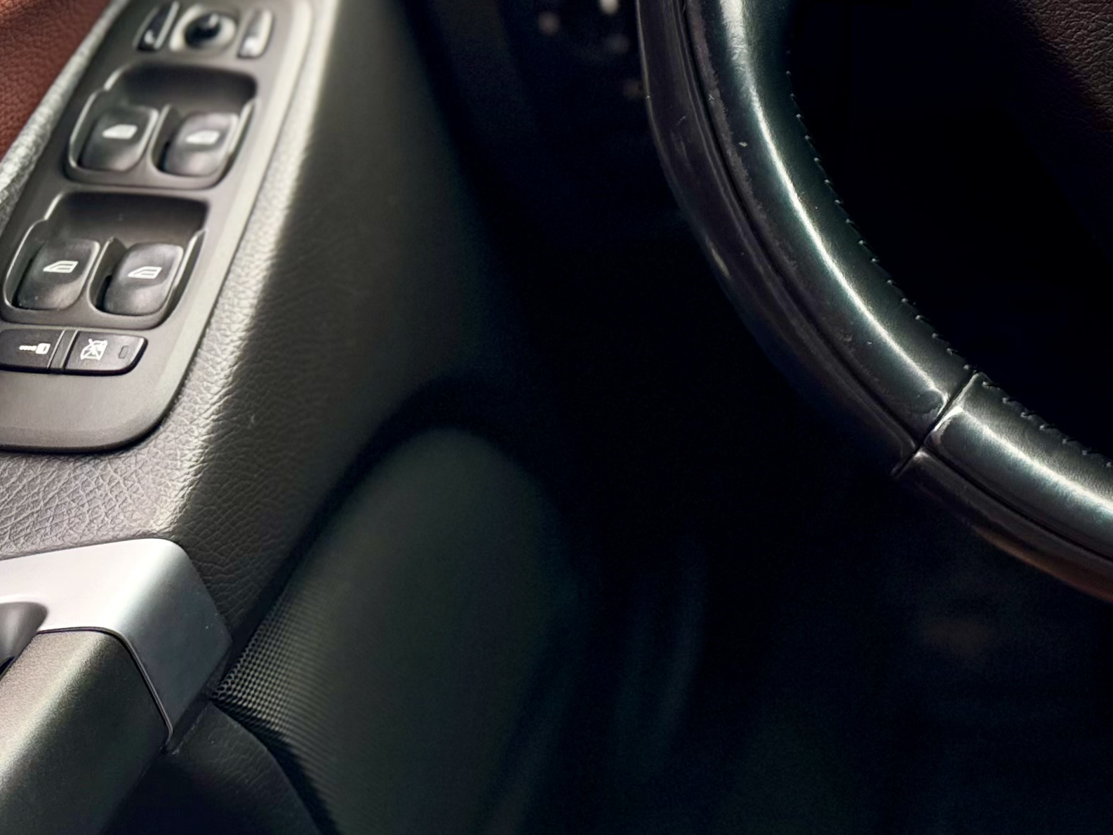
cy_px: -155
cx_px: 1360
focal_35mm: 61
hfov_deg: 27.6
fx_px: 1962
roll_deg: +0.1
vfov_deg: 22.3
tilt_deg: -26.5
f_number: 1.78
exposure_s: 1/366
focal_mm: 6.76
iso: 80
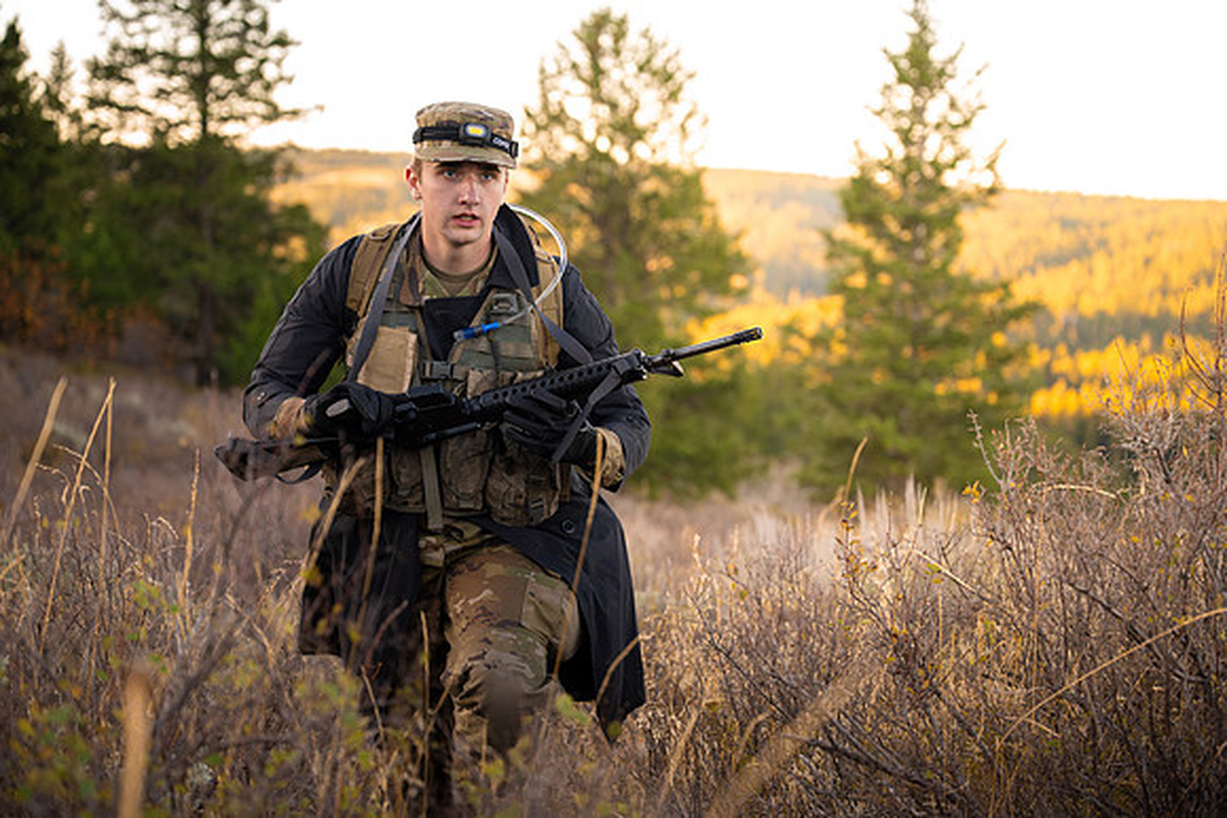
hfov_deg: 26.6
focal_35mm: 76
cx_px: 611
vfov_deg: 18.0
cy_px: 417
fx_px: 2591
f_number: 3.2
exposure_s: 1/1250
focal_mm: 70
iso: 1250
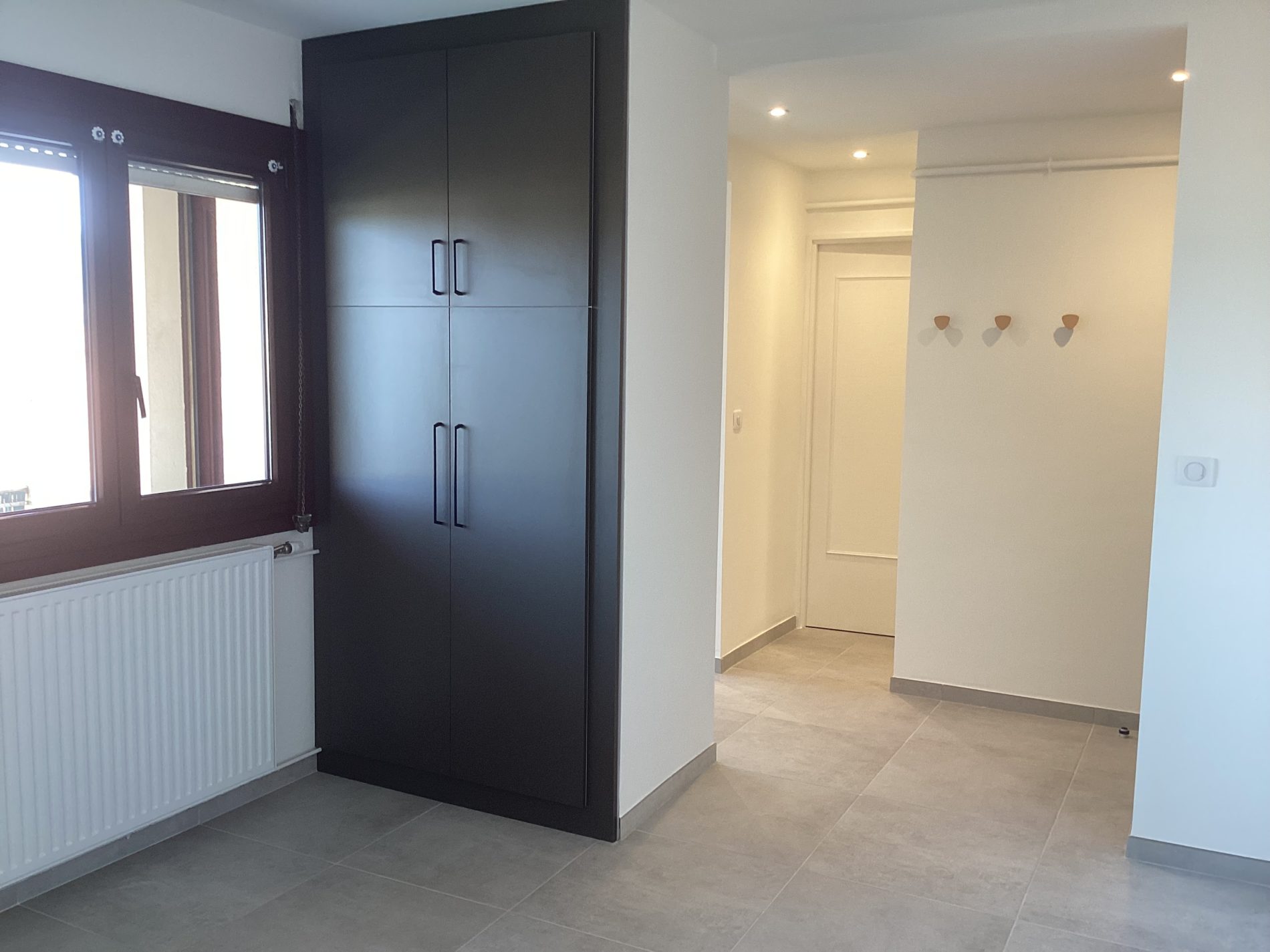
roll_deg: -0.5
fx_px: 1137
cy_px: 476
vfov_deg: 45.4
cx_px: 635
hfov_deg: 58.4
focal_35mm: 31
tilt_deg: -5.8
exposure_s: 1/50
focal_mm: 3.3
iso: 64
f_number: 2.4
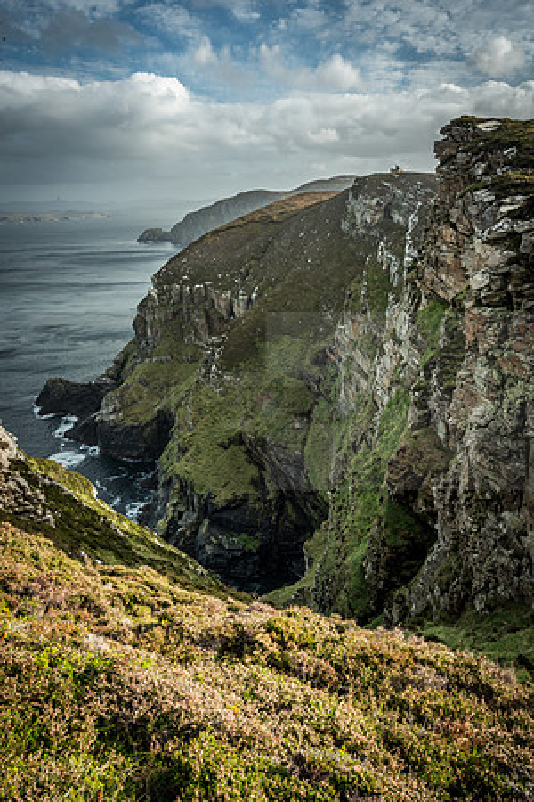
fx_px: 556
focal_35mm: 25
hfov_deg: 51.3
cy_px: 401
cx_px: 267
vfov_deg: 71.5
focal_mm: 25
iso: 200
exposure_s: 1/13
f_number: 20
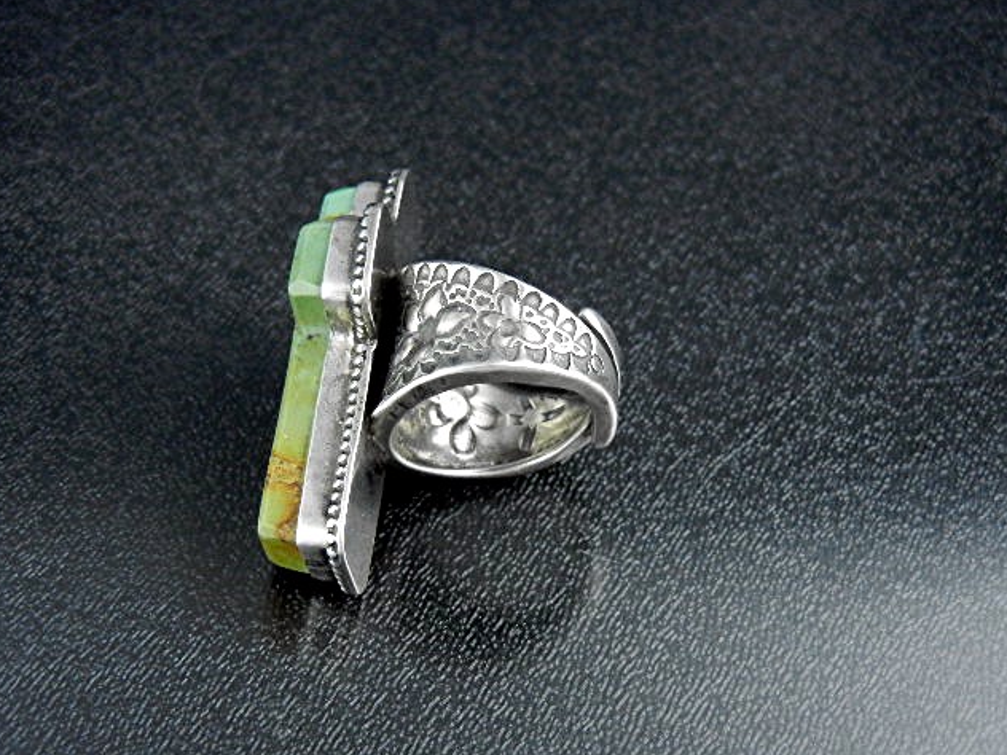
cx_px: 502
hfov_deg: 25.0
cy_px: 376
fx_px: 2269
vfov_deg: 18.9
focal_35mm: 78
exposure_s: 1/5.6
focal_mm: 13.9
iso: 200
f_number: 4.3
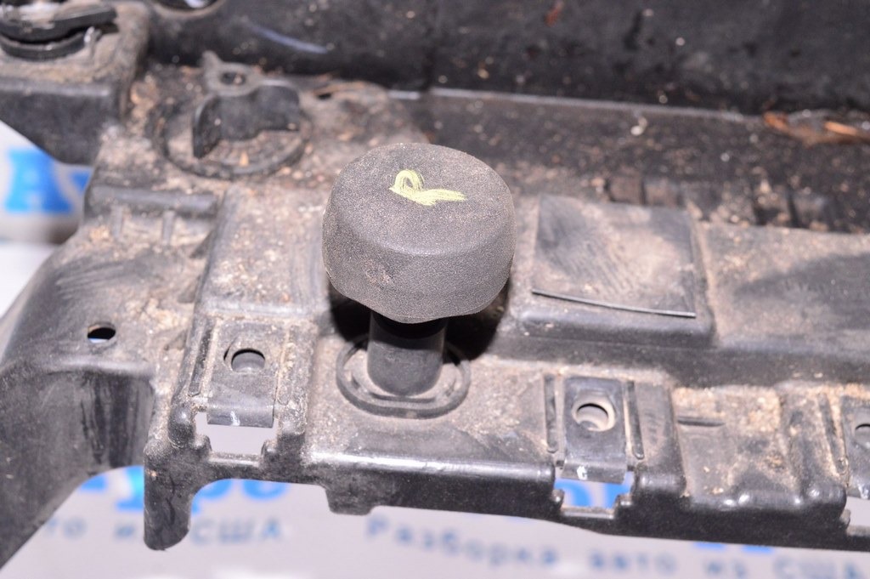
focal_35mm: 51
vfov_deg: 26.4
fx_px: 1231
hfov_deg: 38.9
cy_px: 290
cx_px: 435
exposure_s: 1/125
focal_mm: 34
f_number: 8
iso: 1600
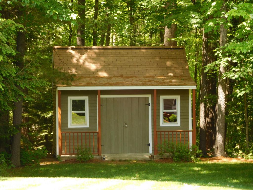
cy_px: 95
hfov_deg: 15.8
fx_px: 914
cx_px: 126
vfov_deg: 11.9
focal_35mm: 125
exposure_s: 1/60
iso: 200
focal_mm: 22.3
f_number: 5
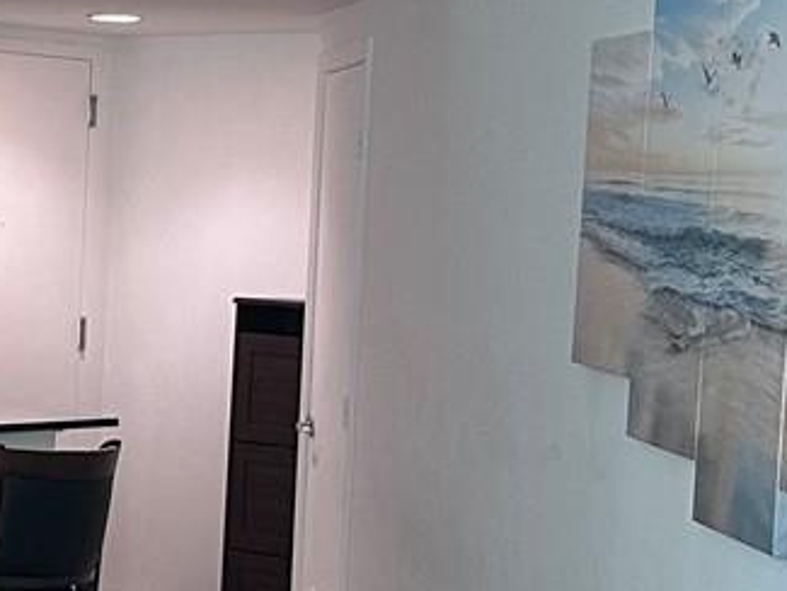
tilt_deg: -2.9
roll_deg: -2.6
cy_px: 383
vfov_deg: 12.6
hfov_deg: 16.2
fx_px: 2684
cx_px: -92
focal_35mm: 118
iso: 200
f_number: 1.78
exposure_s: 1/120
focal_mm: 6.86
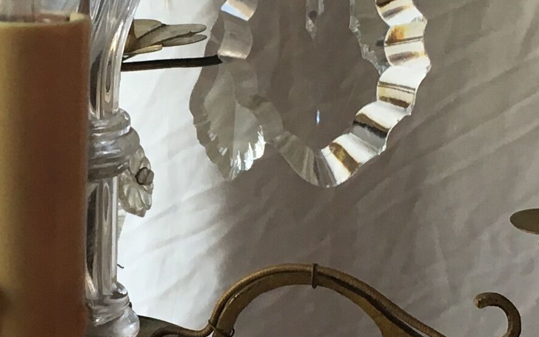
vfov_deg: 9.4
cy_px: 232
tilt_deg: -15.1
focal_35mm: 140
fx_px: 2056
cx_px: 200
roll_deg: -1.1
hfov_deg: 14.9
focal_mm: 4.15
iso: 32
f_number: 2.2
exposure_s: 1/33
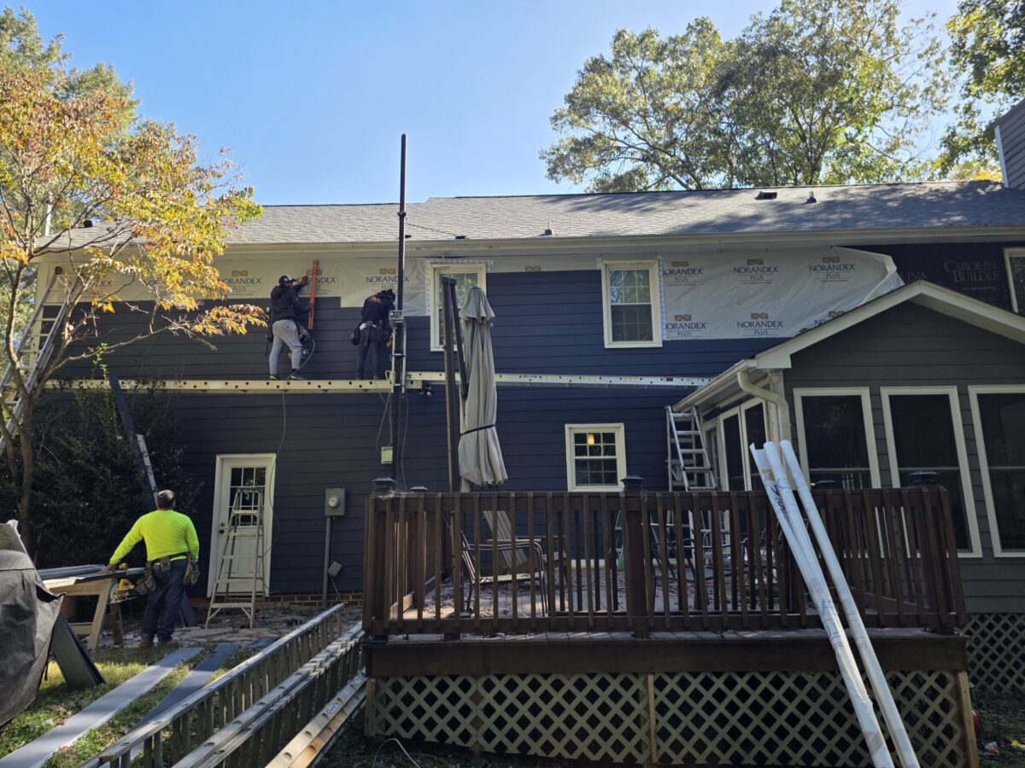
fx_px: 681
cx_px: 512
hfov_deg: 73.9
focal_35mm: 23
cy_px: 384
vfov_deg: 58.9
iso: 80
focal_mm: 6.3
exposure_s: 1/1597
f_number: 1.7
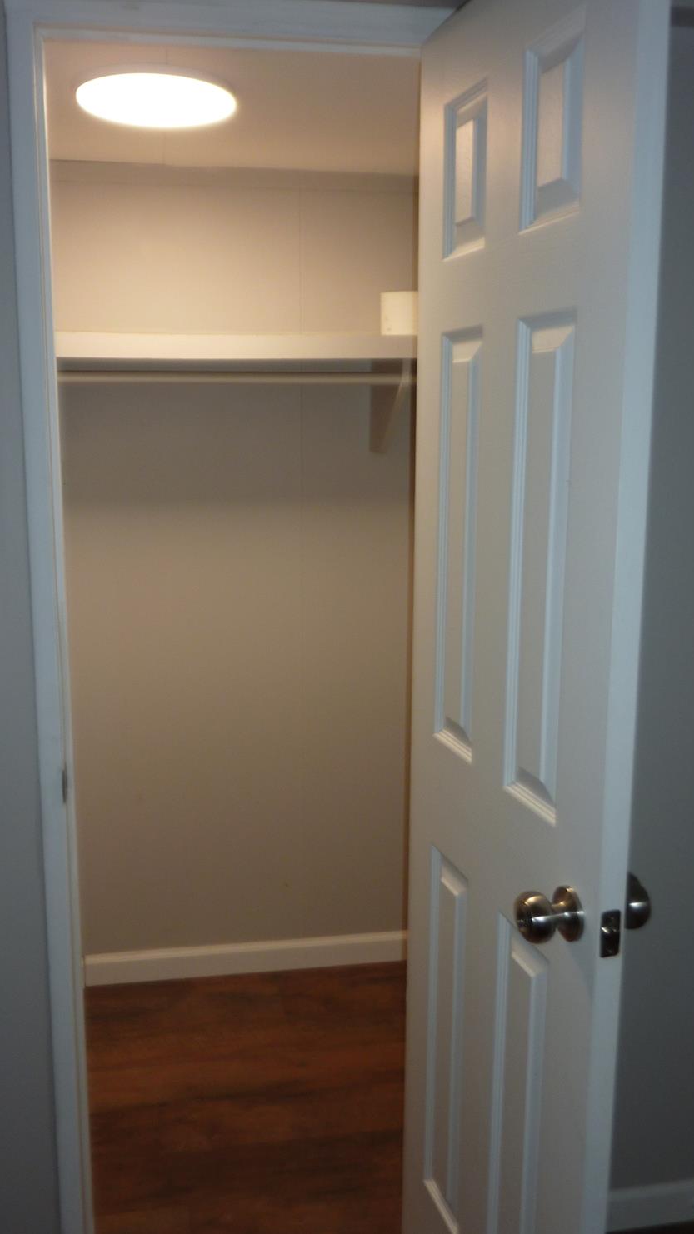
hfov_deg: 36.7
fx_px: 1047
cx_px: 335
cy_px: 611
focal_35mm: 32
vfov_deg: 61.0
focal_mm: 4.7
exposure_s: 1/30
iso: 100
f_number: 3.4
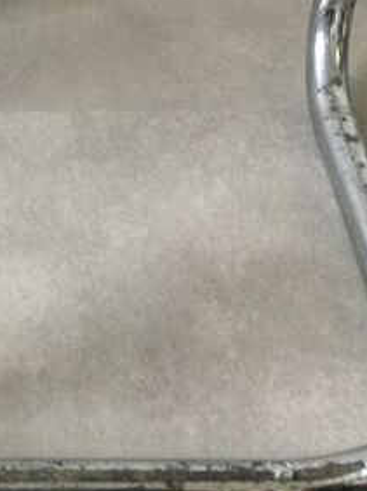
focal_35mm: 66
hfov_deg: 21.3
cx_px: -12
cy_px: 211
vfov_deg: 29.4
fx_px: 934
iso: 200
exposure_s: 1/17
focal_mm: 3.3
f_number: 2.4
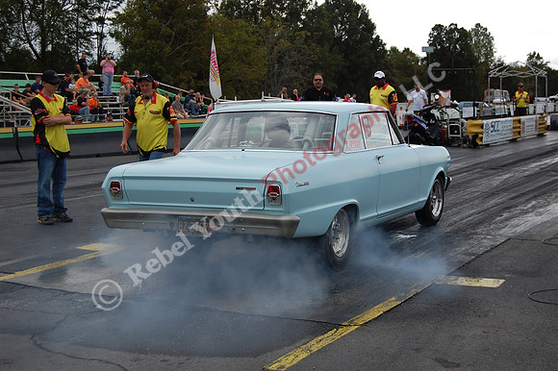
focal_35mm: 60
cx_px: 279
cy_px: 186
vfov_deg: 22.6
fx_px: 929
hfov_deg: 33.4
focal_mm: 40
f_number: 5
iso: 220
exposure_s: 1/1000
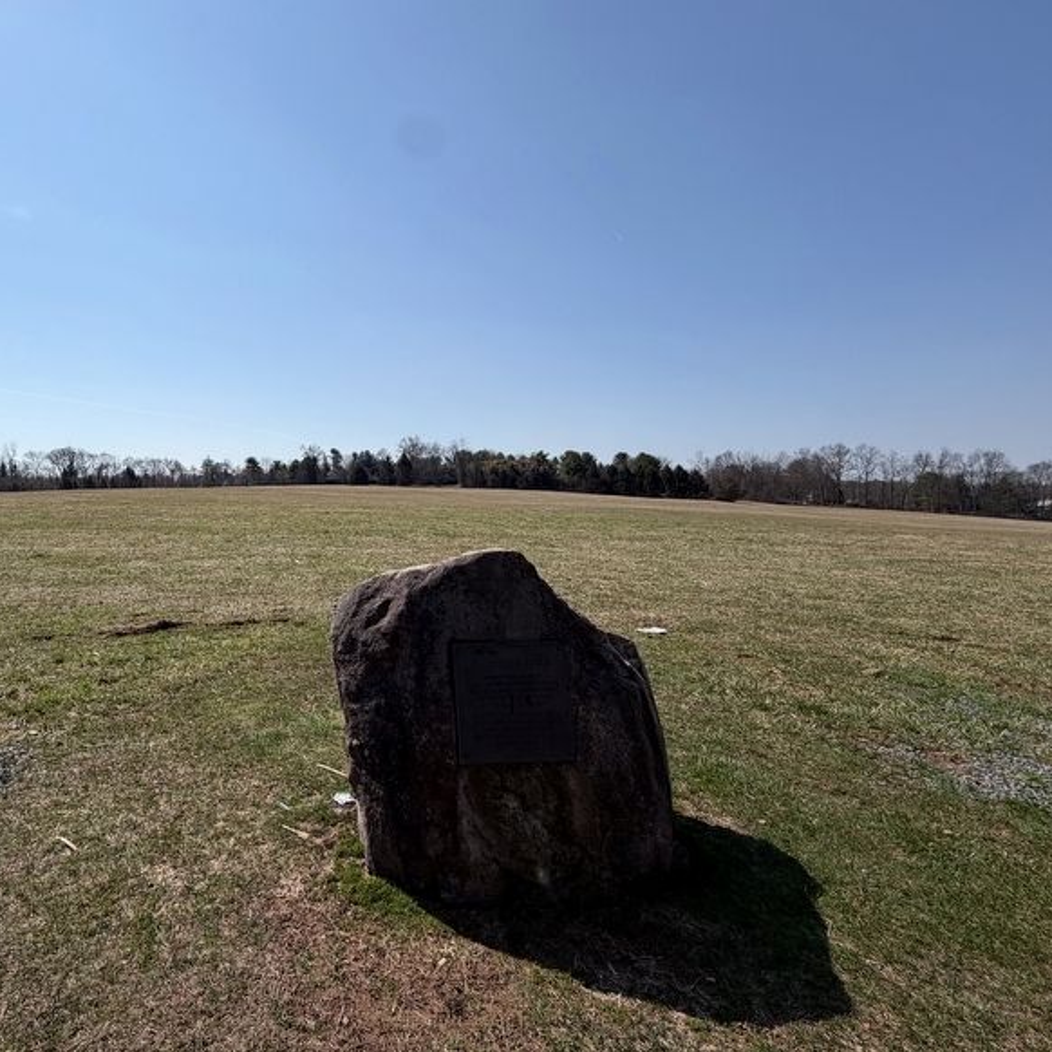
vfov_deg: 83.9
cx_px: 340
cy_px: 512
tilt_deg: -0.1
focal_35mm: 17
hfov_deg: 80.8
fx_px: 585
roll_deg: -0.1
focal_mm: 2.22
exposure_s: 1/1431
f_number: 2.2
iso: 20
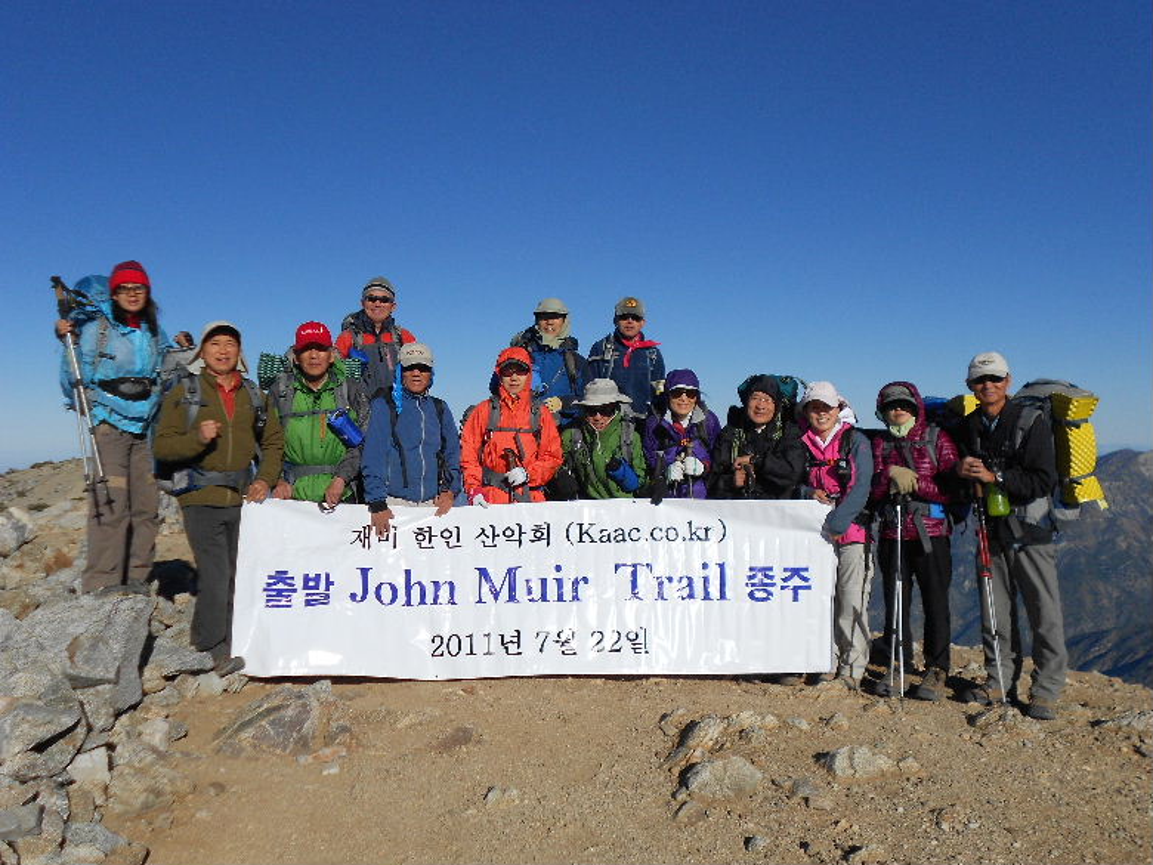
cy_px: 432
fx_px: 1066
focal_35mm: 32
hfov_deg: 56.8
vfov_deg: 44.2
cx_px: 576
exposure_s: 1/320
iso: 80
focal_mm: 5.8
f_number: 9
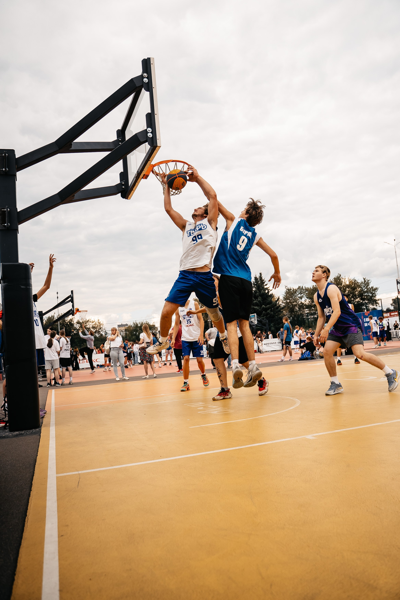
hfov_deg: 46.4
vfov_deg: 65.5
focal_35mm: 28
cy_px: 300
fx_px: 467
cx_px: 200
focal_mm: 28
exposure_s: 1/2500
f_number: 3.5
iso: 320
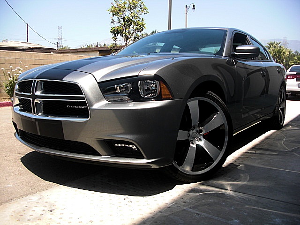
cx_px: 150
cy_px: 112
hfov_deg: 51.4
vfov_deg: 39.7
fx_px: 312
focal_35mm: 36
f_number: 2.8
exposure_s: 1/400
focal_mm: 6.3
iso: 50
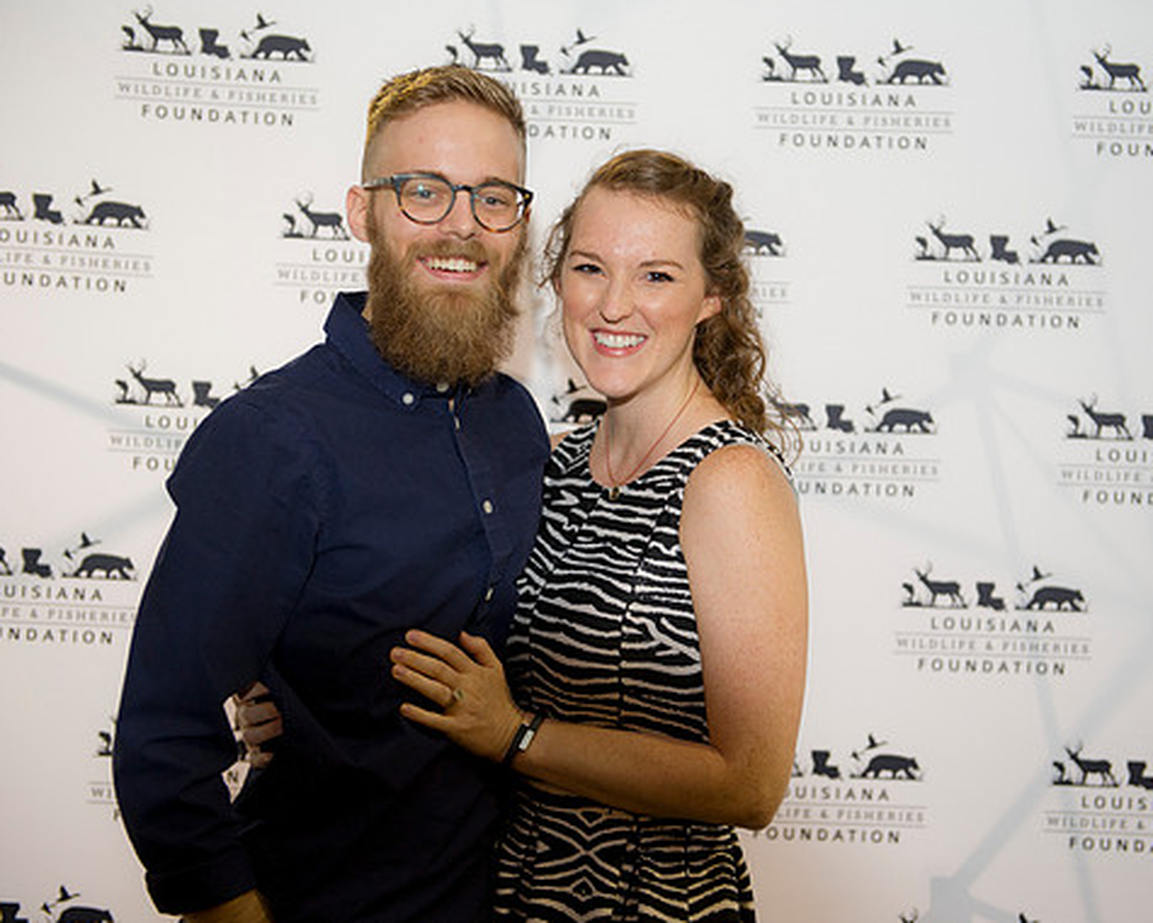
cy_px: 457
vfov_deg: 27.6
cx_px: 651
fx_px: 1877
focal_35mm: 55
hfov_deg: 34.1
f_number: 3.2
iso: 800
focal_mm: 48
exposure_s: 1/100
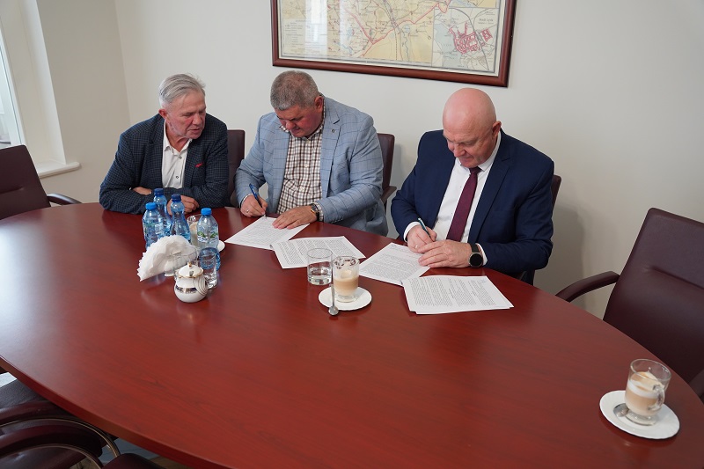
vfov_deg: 44.3
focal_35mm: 30
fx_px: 577
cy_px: 234
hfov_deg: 62.8
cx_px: 352
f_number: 4
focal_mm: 29.5
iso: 1600
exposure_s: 1/160
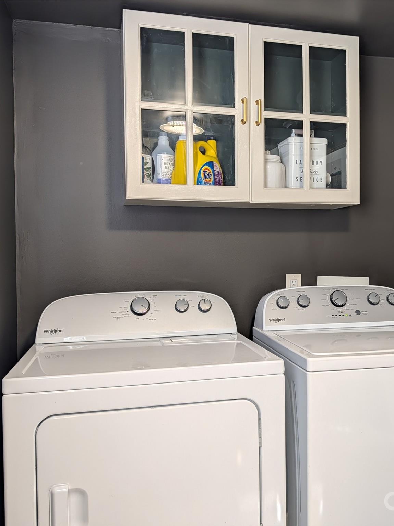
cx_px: 240
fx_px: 486
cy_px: 263
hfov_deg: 43.9
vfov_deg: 56.8
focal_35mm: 32
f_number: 1.68
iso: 30
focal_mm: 6.9
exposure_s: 1/60
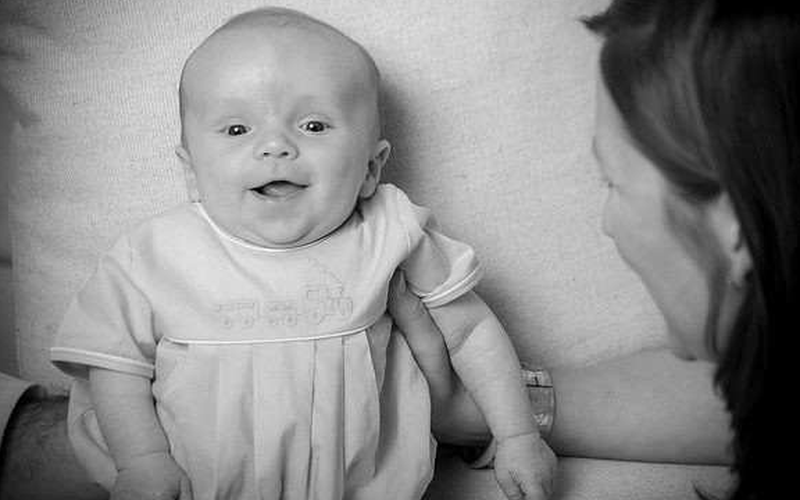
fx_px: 4470
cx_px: 400
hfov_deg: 10.2
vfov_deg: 6.4
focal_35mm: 205
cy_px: 260
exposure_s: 1/200
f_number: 5.6
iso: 250
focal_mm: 200
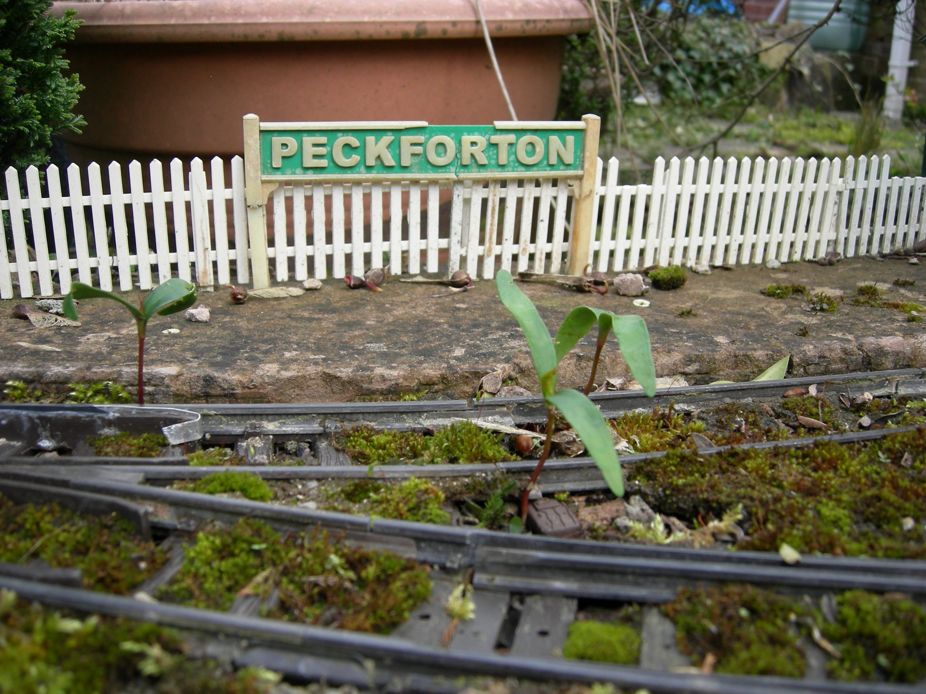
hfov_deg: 51.4
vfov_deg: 39.7
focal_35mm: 36
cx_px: 463
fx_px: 963
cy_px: 347
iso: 64
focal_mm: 7.5
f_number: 2.7
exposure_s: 1/170
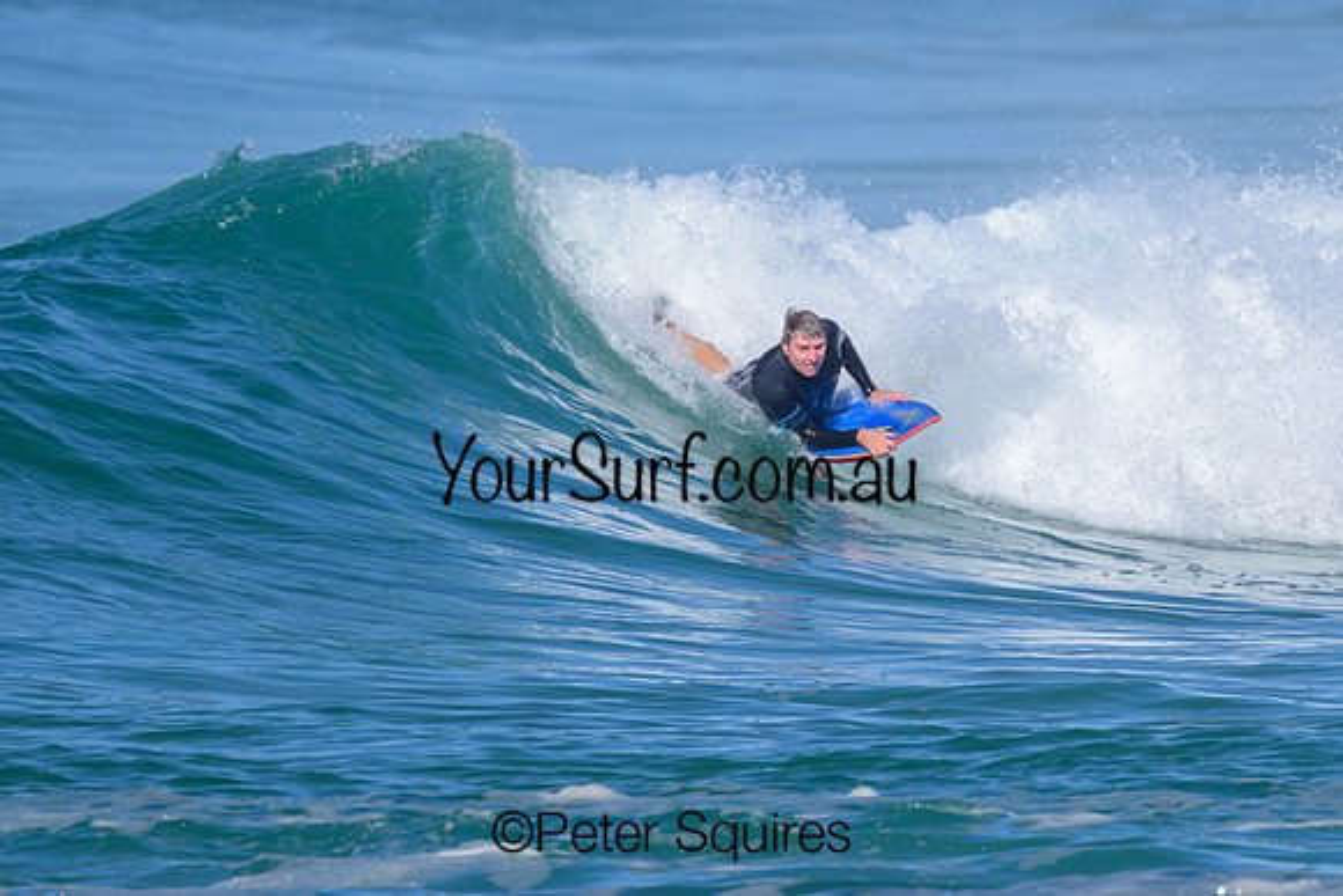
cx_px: 761
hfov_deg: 1.9
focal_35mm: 1076
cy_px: 390
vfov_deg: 1.3
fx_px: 40143
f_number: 11
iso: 1100
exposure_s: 1/2000
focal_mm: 800
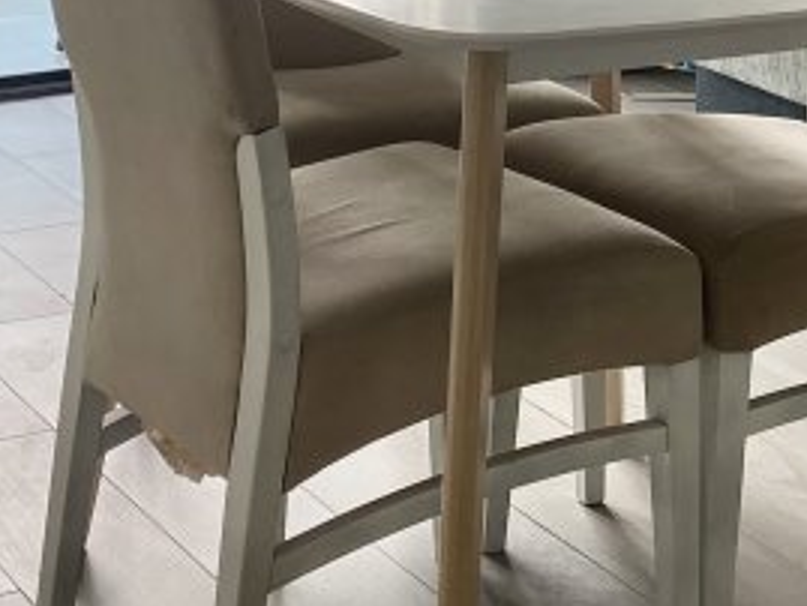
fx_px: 2309
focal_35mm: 99
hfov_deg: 19.8
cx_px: 453
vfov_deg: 13.7
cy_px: -390
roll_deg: -1.2
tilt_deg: -0.3
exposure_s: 1/122
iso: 32
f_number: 1.8
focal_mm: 4.25
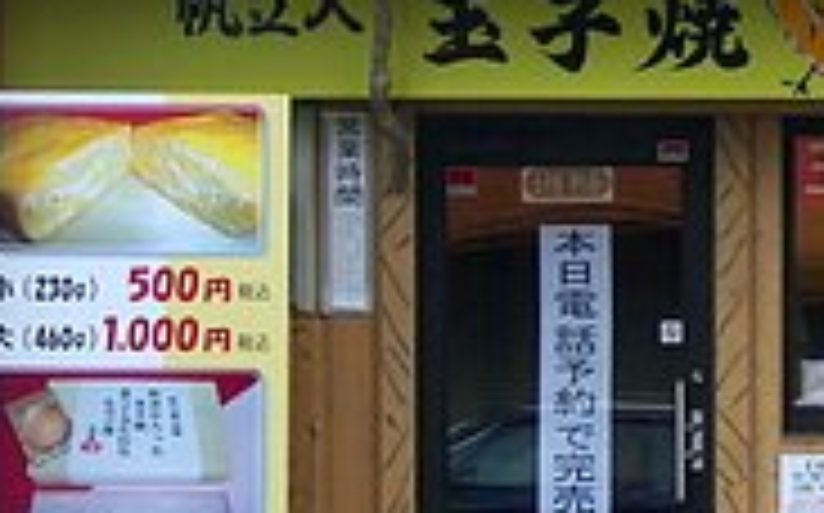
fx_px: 7135
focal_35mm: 318
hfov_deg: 6.6
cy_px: 266
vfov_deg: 4.1
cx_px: 910
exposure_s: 1/100
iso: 160
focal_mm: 17.4
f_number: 4.8
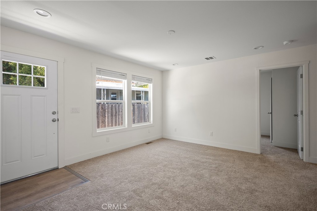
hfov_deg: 93.3
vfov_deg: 70.5
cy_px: 106
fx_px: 150
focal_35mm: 17
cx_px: 158
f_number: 11
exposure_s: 1/1.67
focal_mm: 17
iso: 200
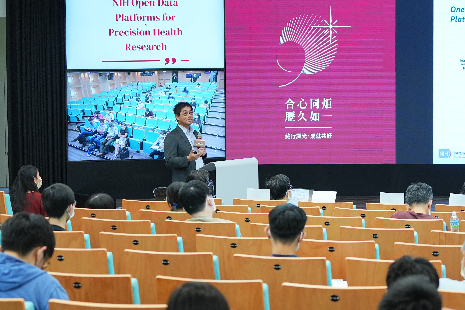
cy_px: 112
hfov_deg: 17.5
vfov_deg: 11.8
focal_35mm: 116
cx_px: 349
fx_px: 1498
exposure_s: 1/160
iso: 1000
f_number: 4
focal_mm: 70
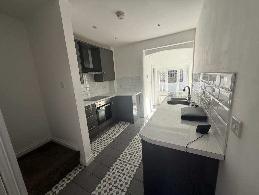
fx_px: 105
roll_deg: +3.4
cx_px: 130
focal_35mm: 14
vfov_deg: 85.7
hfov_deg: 102.1
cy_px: 98
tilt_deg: -10.0
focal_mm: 2.22
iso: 50
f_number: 2.2
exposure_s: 1/134
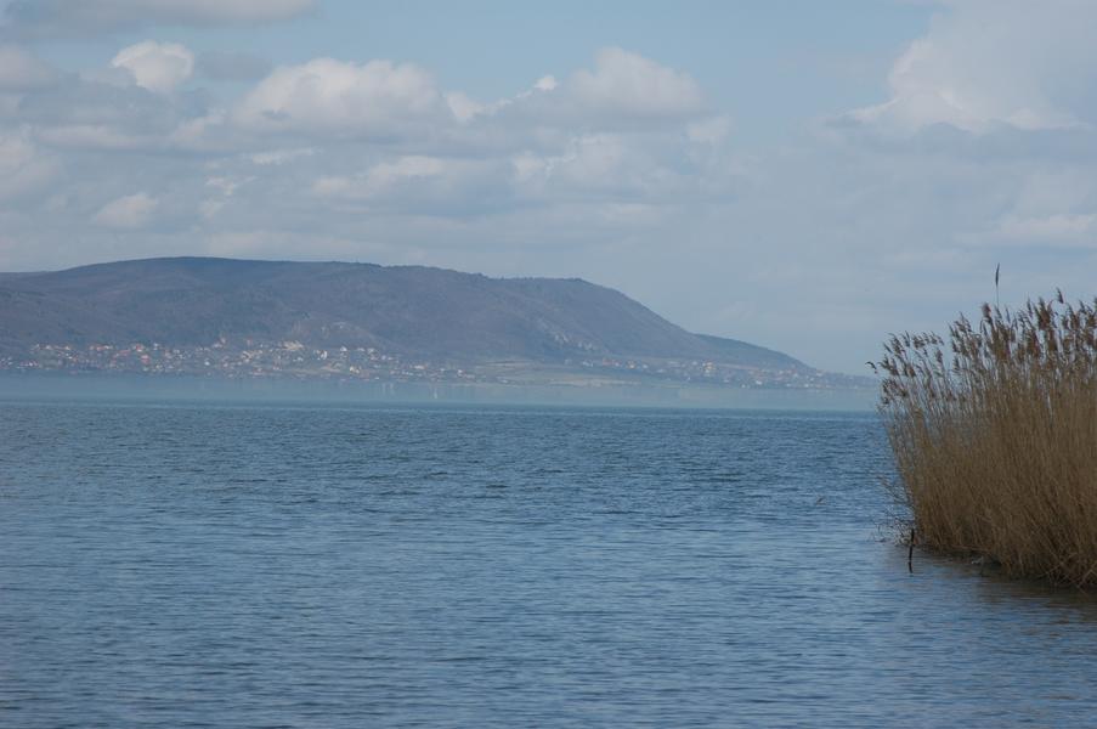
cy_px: 364
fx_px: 4794
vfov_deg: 8.7
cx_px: 548
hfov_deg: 13.1
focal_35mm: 158
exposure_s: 1/750
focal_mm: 105
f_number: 6.7
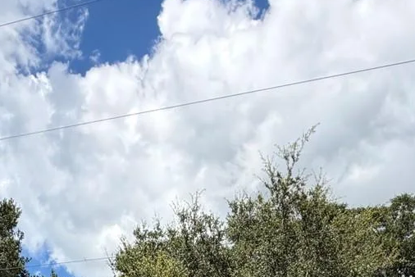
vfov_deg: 22.4
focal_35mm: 46
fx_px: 531
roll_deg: +0.8
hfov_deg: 42.5
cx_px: 166
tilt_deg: +5.8
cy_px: 447
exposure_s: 1/770
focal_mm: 2.22
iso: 25
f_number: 2.2
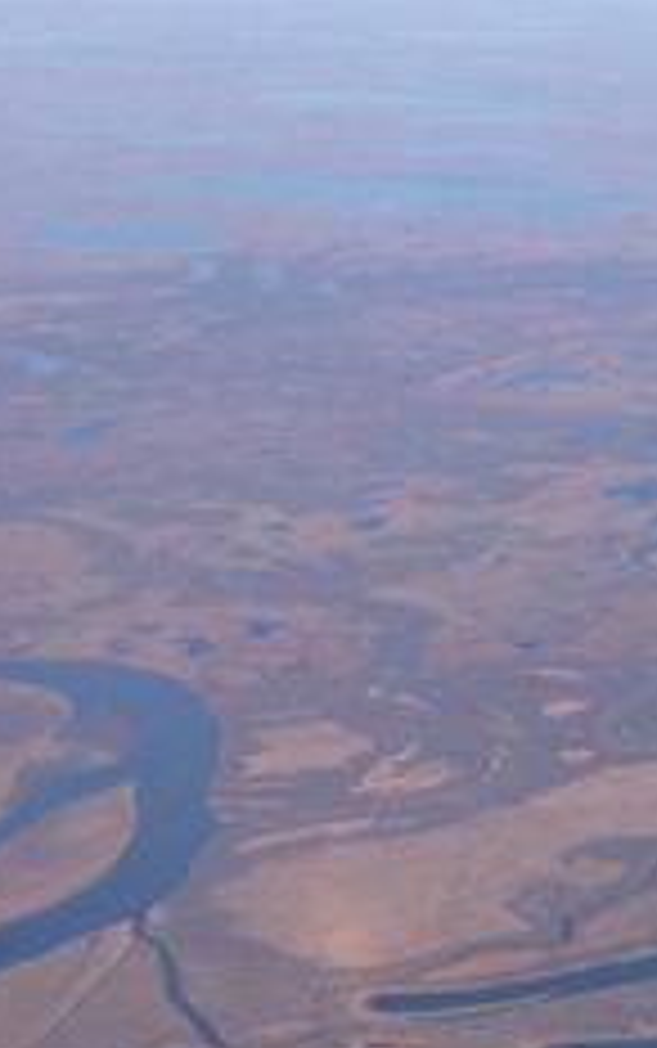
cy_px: 816
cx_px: 1476
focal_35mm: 105
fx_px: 3003
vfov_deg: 19.6
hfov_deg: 10.9
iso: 50
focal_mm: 4.12
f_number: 2.4
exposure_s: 1/1205
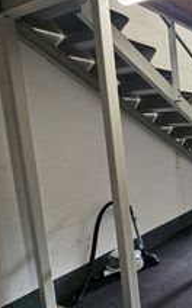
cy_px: 142
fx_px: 218
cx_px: 281
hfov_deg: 30.0
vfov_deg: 70.4
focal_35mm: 26
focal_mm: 2.2
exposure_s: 1/100
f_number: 2.2
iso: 64
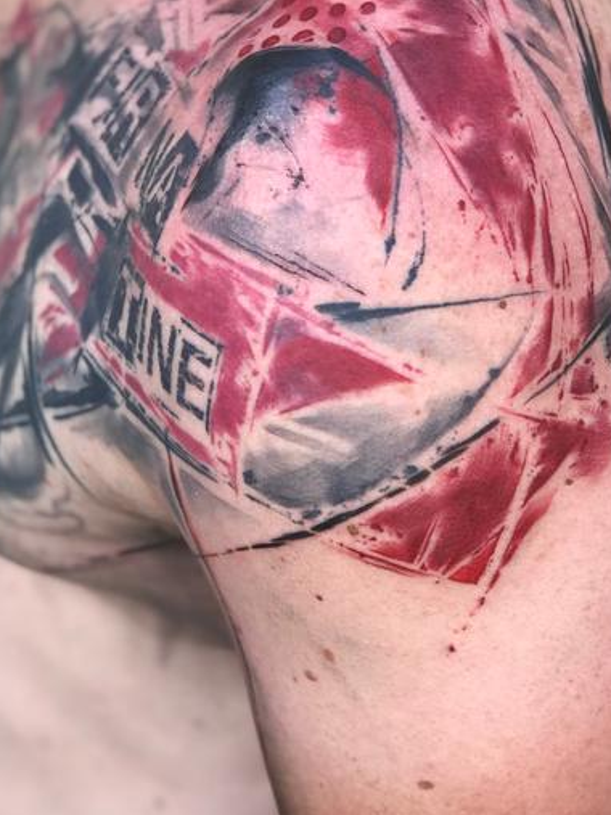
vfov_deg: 21.6
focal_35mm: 90
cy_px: 204
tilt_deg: -31.6
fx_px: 2119
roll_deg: +2.4
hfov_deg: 16.4
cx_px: 288
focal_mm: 6.6
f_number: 2.8
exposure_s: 1/224
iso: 20
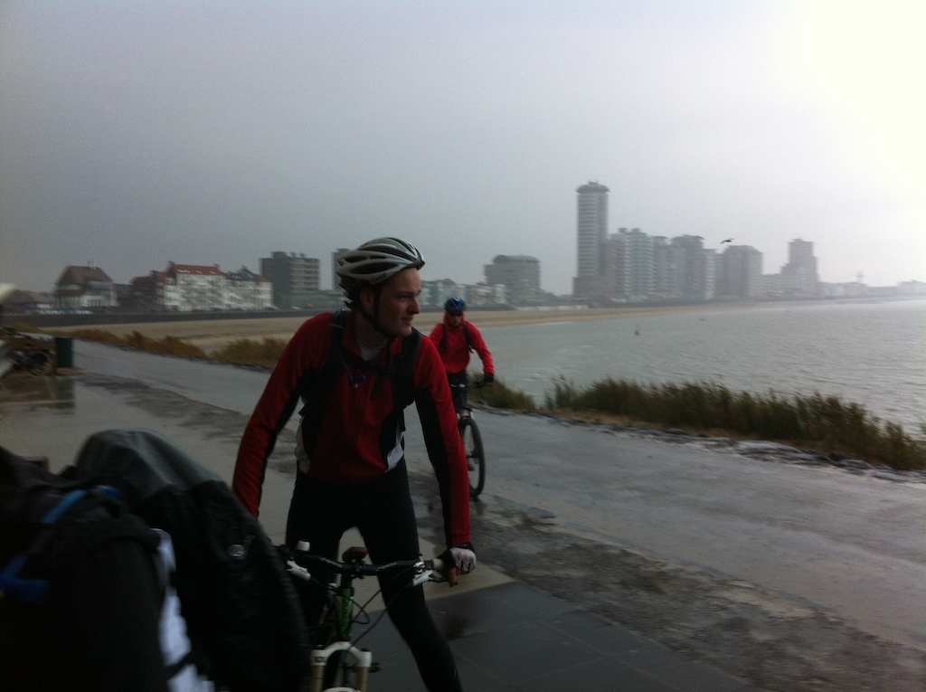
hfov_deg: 52.7
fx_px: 935
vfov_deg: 40.6
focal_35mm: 35
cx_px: 463
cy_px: 346
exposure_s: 1/40
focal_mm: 3.85
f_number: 2.8
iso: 80
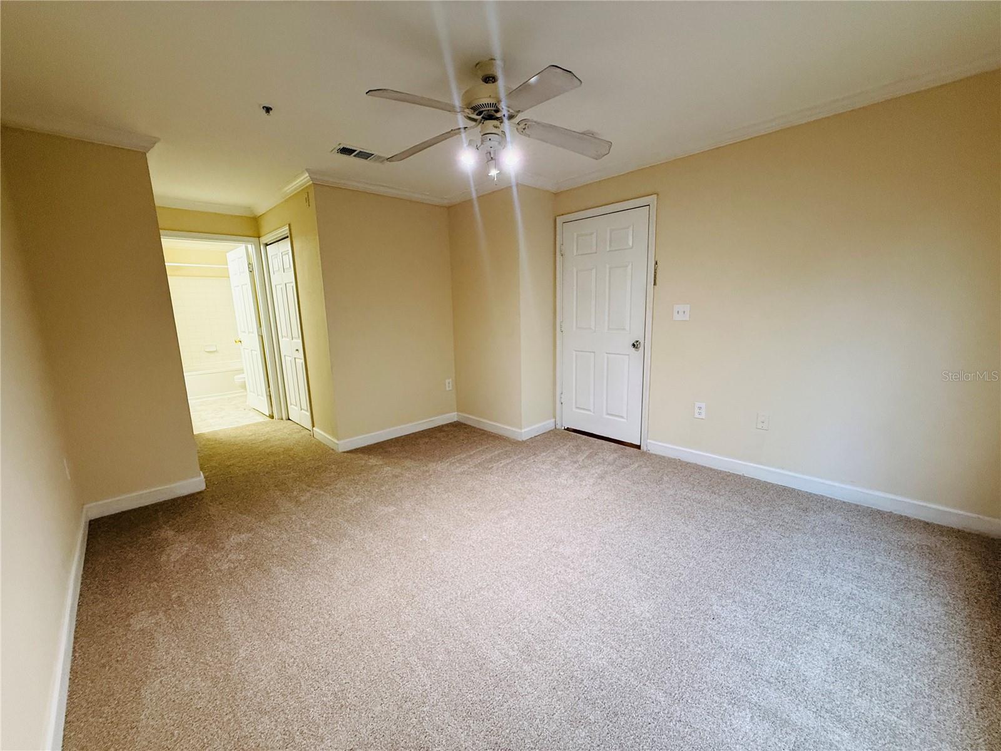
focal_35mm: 14
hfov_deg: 102.1
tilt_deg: -8.7
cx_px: 500
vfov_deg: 85.7
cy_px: 376
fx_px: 405
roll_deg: +1.5
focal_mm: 2.22
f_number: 2.2
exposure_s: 1/60
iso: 320
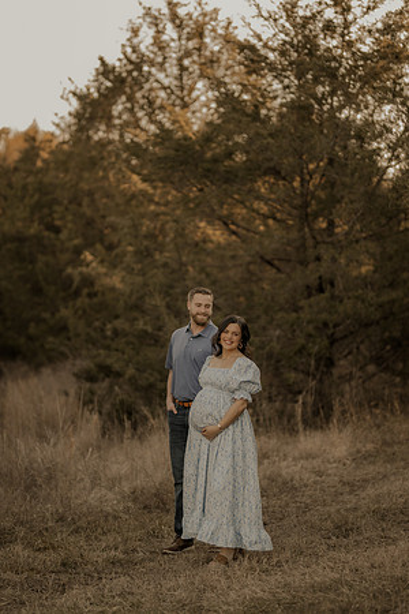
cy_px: 307
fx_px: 1448
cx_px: 204
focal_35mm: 85
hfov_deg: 16.1
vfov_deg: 23.9
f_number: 1.4
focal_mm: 85
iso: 100
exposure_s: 1/250
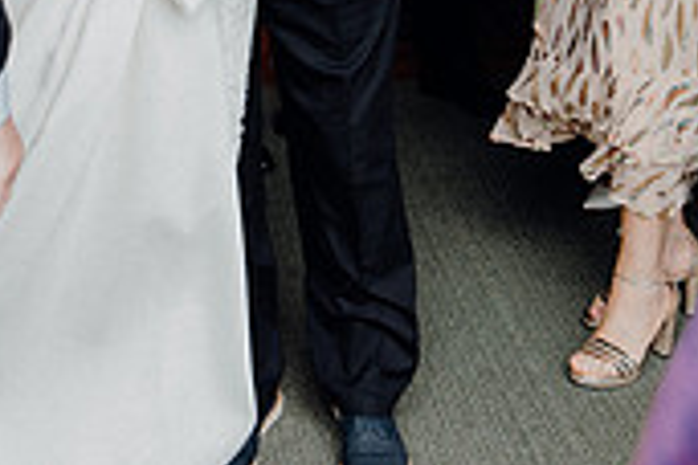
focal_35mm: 85
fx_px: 1648
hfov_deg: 23.6
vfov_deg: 14.5
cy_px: -316
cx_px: 159
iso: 250
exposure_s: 1/200
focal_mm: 25
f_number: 3.5
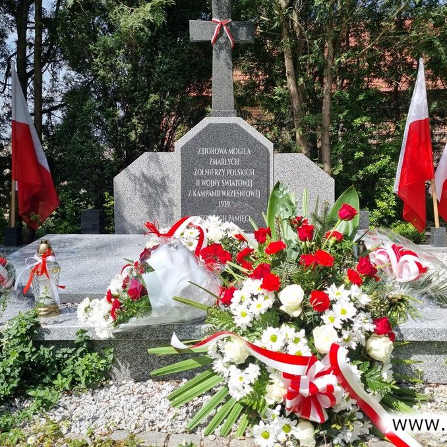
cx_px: 255
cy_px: 204
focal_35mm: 34
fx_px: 497
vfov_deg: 48.4
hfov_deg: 48.3
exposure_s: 1/2008
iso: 50
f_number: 1.8
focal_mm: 5.4
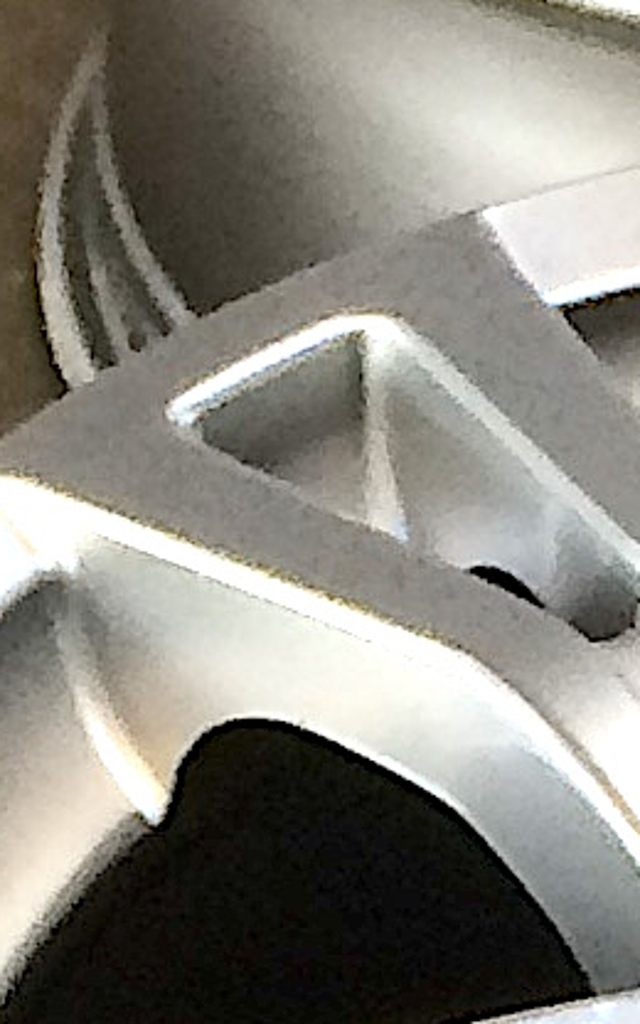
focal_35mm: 241
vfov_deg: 8.3
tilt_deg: -52.6
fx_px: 6726
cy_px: 2050
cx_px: 1051
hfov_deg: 5.4
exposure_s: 1/40
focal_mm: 4.15
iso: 40
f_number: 2.2
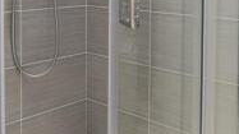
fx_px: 348
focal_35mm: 55
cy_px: -24
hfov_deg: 37.8
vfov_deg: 20.5
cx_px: 105
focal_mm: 10
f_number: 7.1
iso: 250
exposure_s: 1/25
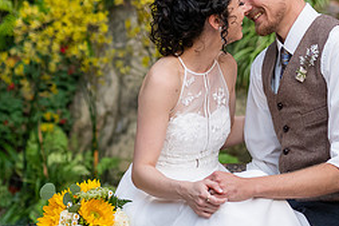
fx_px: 1187
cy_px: 77
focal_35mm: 126
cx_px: 233
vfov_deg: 10.9
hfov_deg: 16.2
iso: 500
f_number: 2.2
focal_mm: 55
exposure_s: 1/400
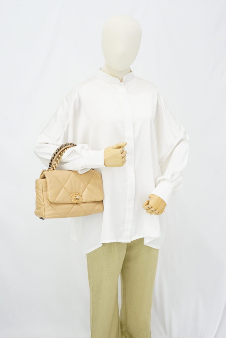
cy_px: 169
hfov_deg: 27.0
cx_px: 113
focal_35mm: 50
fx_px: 471
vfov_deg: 39.6
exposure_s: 1/10
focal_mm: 50
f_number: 6.3
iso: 640
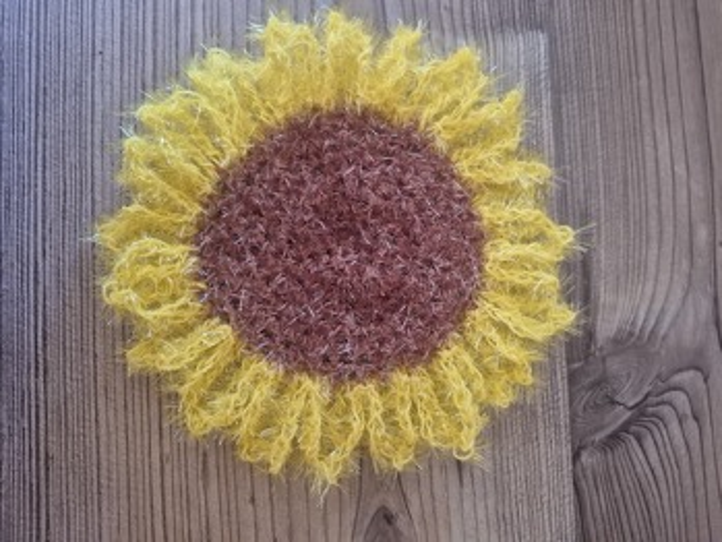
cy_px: 271
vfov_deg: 58.9
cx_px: 361
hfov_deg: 73.9
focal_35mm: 23
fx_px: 480
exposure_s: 1/100
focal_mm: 5.4
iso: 1000
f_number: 1.8
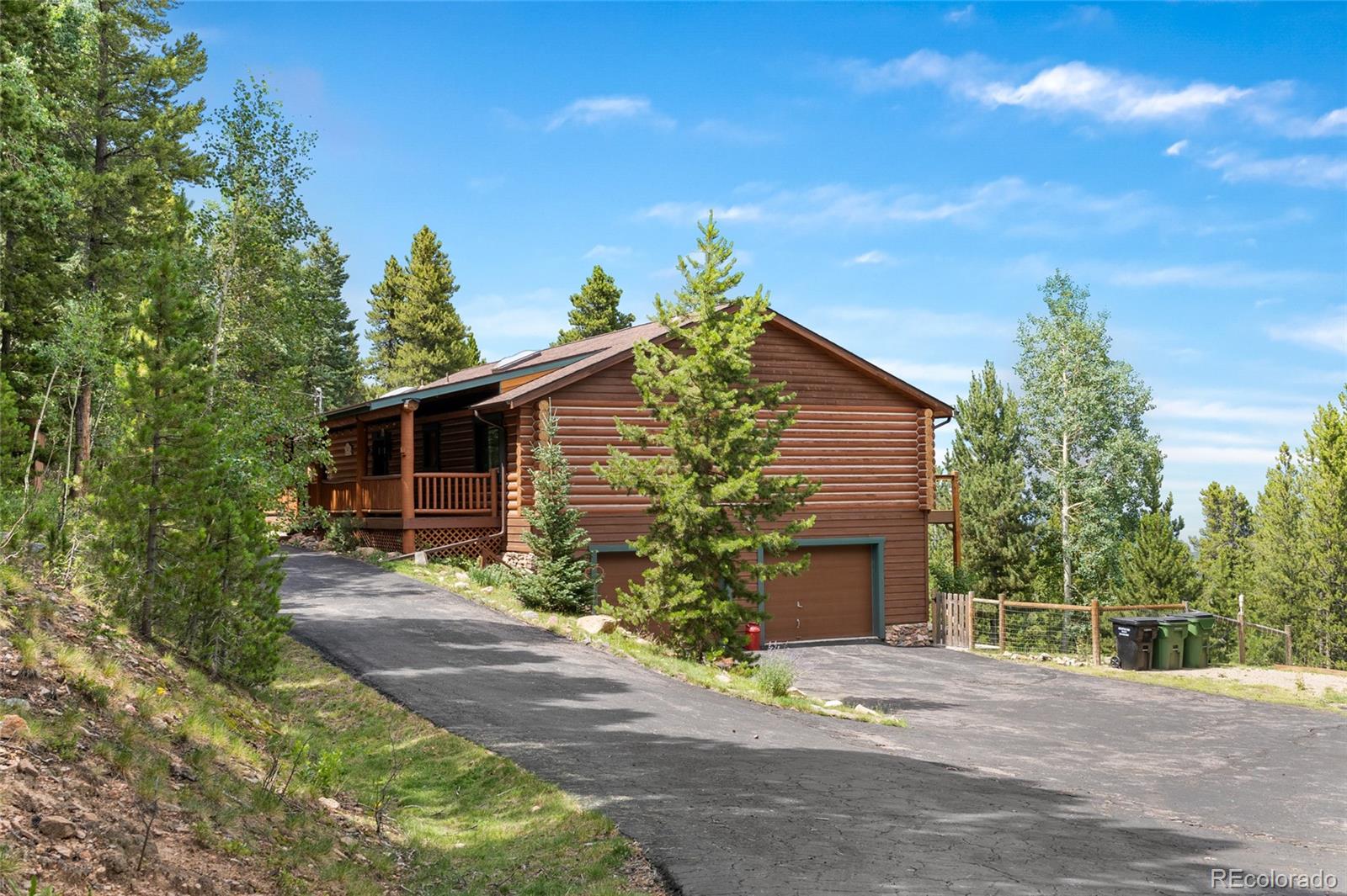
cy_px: 448
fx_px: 1384
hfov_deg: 51.9
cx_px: 674
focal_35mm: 37
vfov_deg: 35.9
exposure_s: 1/160
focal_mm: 25
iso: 160
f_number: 8
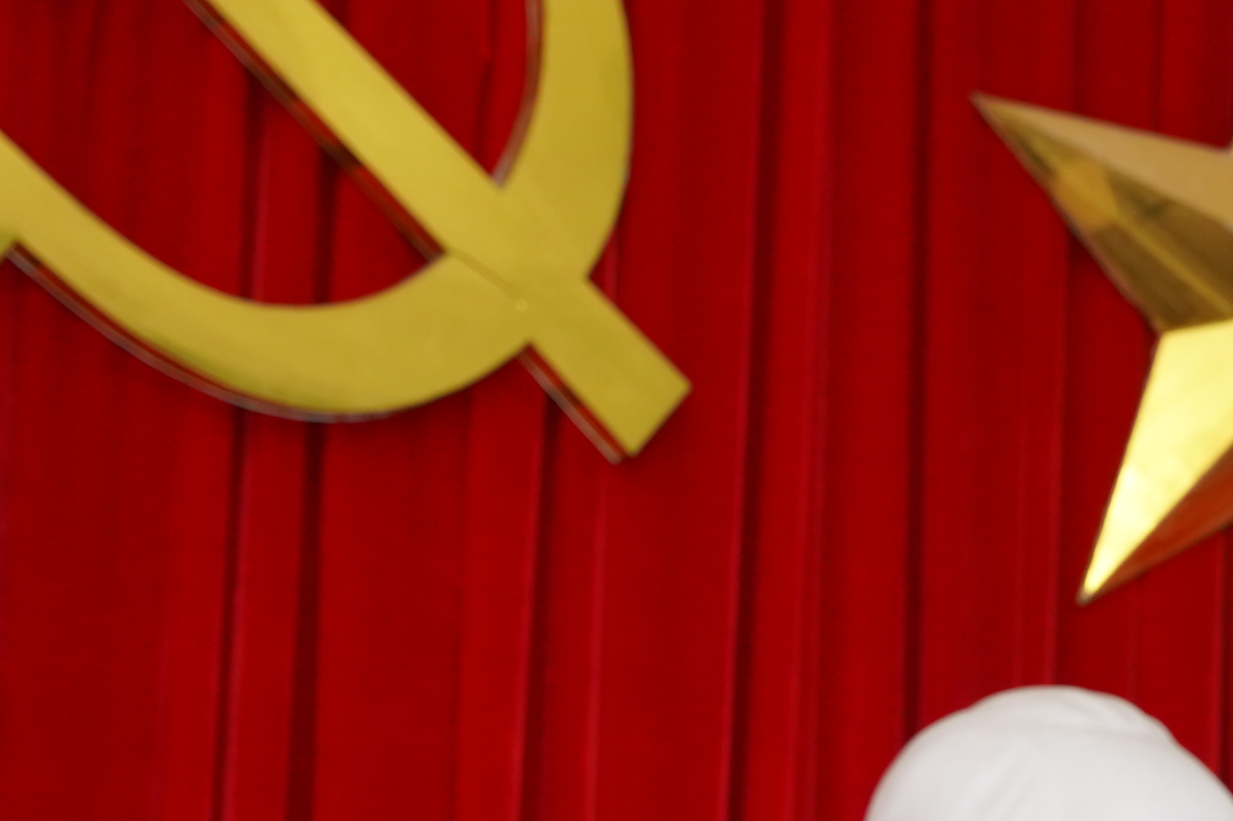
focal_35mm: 166
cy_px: 1418
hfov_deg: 11.9
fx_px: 5676
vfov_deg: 8.0
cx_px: 1789
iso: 800
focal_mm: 43.2
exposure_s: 1/250
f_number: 4
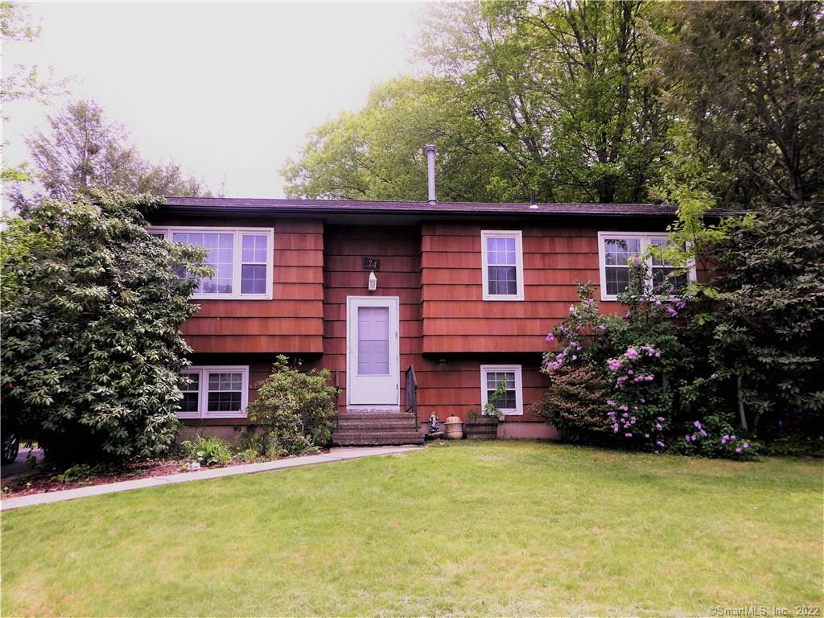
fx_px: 738
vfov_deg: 45.4
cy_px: 309
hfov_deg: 58.4
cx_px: 412
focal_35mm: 31
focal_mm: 5.4
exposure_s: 1/640
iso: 80
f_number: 3.5
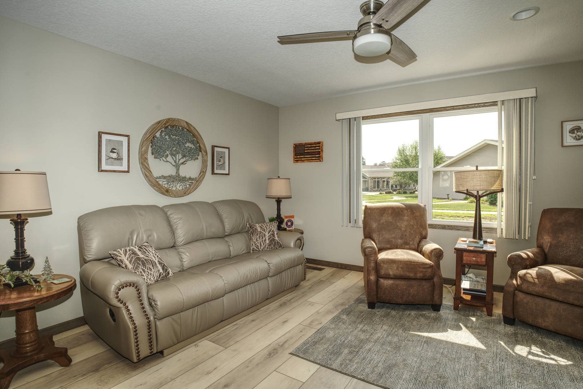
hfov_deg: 86.9
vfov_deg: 64.6
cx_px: 292
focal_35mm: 19
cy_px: 194
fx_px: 308
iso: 100
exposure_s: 1/60
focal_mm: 19
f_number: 9
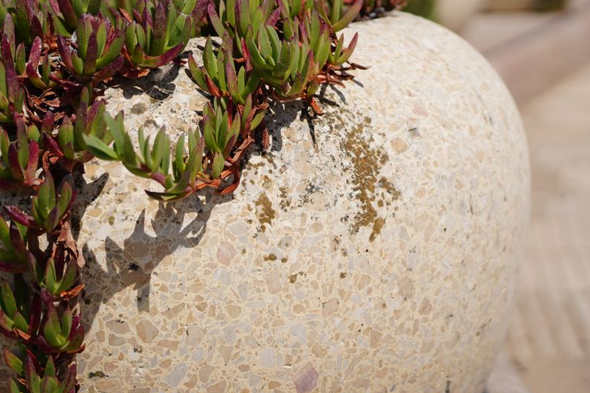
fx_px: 1688
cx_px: 319
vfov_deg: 13.3
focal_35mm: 103
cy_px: 110
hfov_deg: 19.8
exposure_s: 1/8000
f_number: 2.8
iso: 200
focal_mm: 63
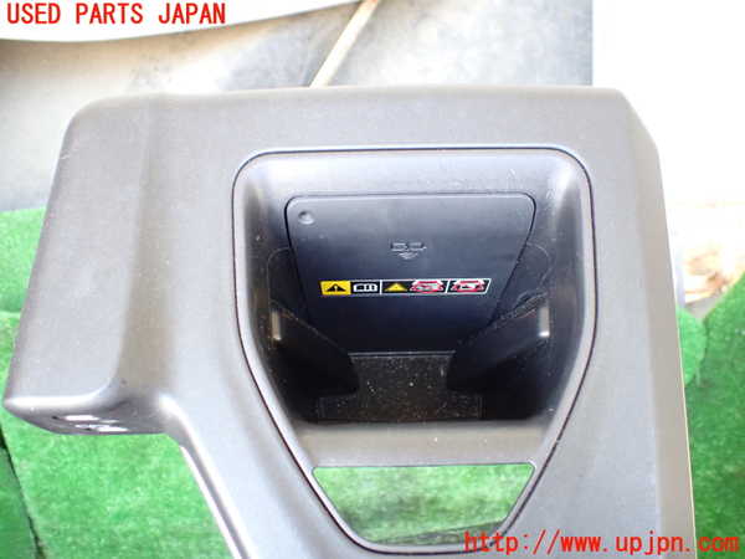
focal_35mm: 30
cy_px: 280
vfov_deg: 46.8
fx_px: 646
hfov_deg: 60.0
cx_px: 372
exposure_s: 1/50
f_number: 2.3
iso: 800
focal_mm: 5.4
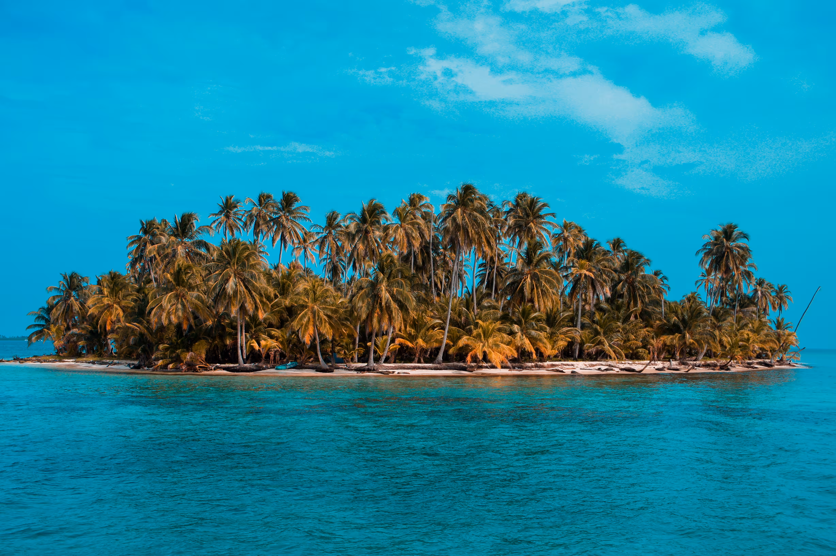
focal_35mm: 40
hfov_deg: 48.0
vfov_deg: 32.9
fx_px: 939
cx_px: 418
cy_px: 278
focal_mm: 27
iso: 200
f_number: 13
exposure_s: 1/250
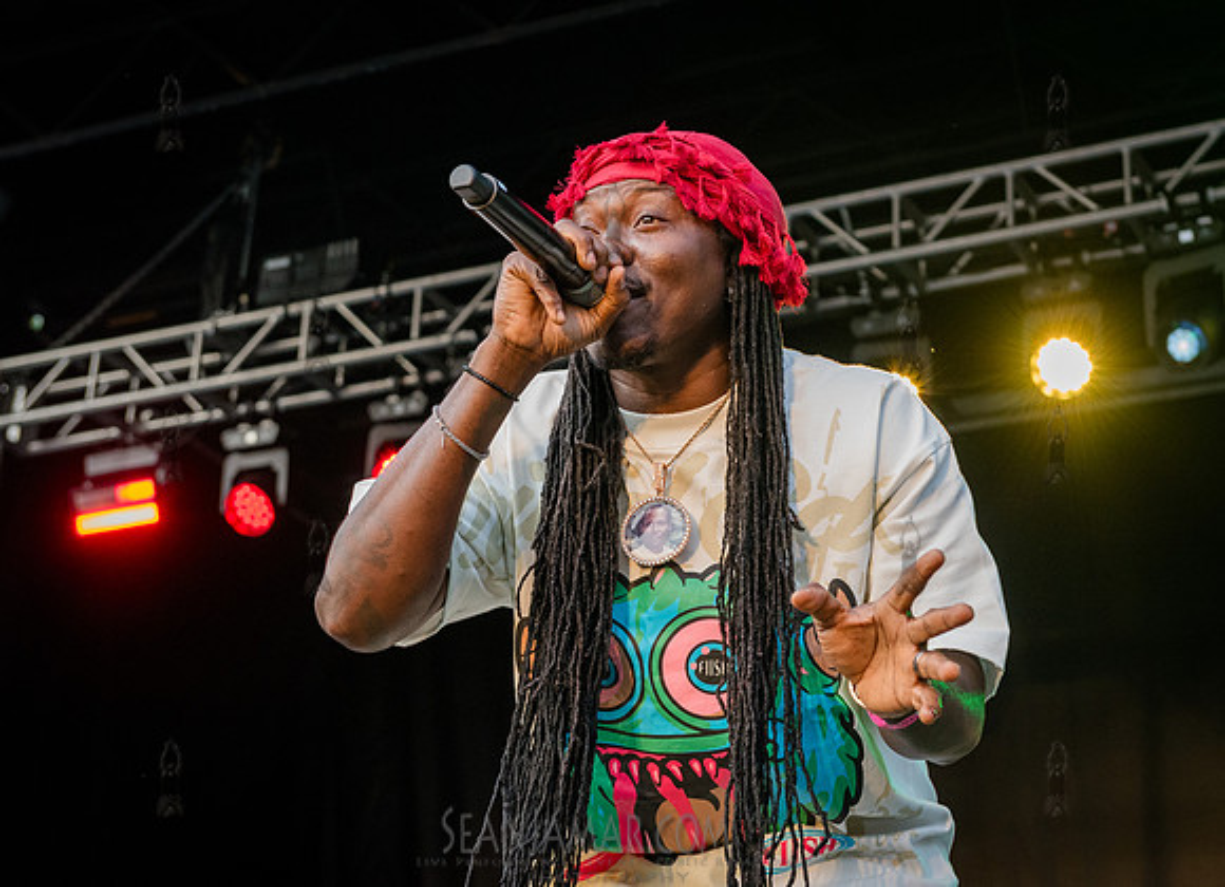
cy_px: 380
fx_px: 2607
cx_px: 681
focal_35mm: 75
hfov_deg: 26.4
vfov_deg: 19.3
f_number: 4.5
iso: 2000
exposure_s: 1/500
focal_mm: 60
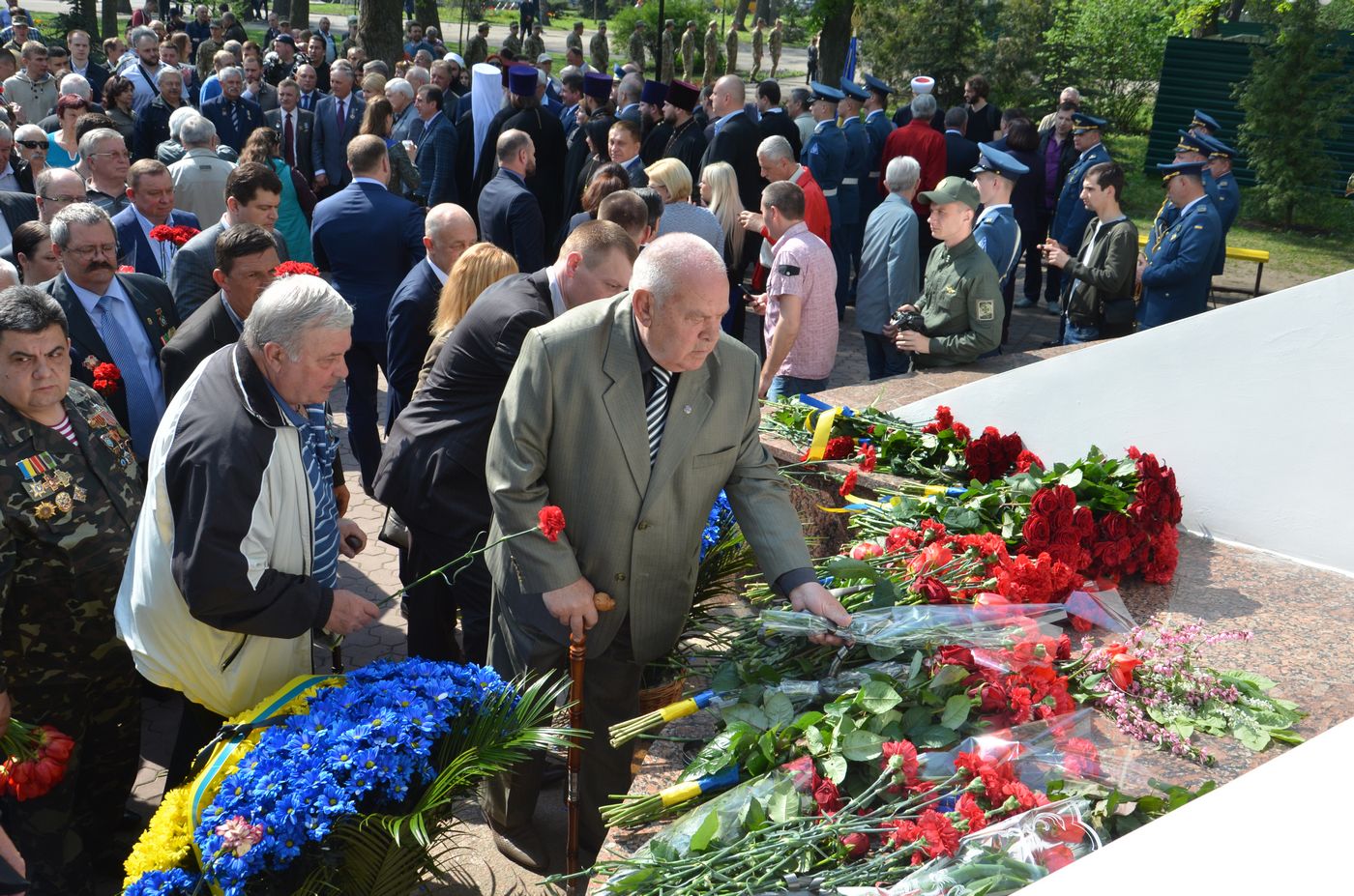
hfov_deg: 53.2
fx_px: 1351
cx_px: 677
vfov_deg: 36.7
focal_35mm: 36
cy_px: 448
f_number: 10
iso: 320
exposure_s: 1/400
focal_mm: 24
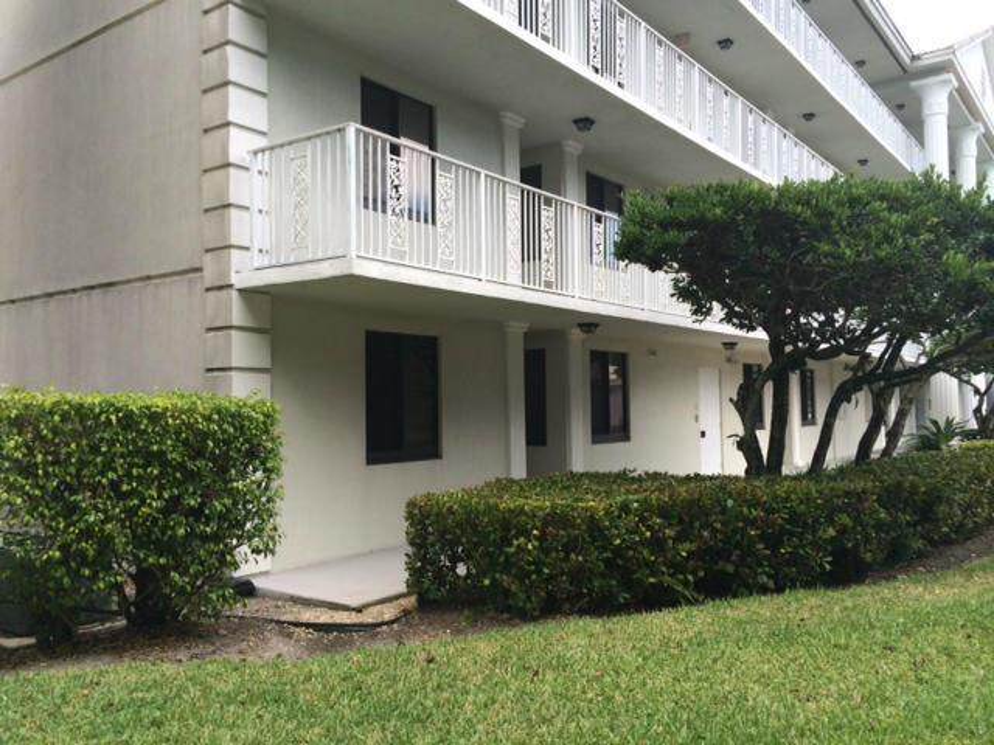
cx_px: 497
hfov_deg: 60.0
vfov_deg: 46.8
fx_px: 861
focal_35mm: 30
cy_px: 372
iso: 32
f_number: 2.2
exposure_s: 1/268
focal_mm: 4.12
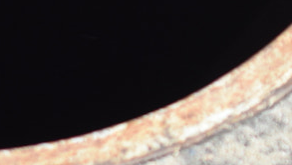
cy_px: -304
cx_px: 188
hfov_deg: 4.9
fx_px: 3408
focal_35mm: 440
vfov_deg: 2.7
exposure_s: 1/2000
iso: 200
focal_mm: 40
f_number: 2.8
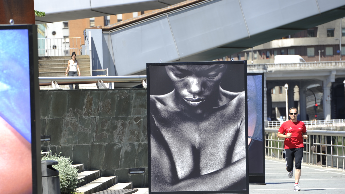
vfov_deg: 4.2
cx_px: 114
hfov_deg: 7.5
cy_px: 156
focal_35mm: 288
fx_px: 2634
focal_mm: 200
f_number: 6.3
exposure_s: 1/250
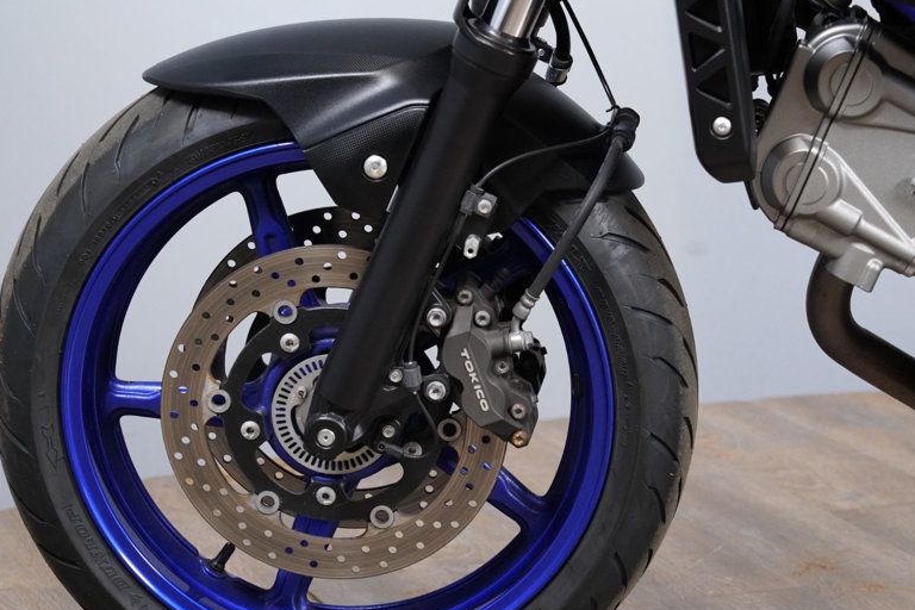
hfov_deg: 15.1
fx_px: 3456
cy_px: 364
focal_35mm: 136
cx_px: 485
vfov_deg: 10.1
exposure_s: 1/100
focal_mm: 102
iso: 5000
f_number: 7.1
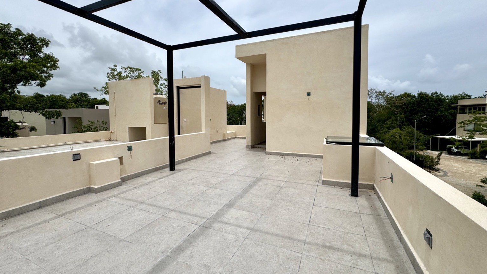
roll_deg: +0.3
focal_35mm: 16
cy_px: 130
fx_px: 207
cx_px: 234
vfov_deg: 67.1
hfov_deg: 99.3
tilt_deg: -2.5
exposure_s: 1/3906
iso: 40
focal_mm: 2.22
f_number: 2.2
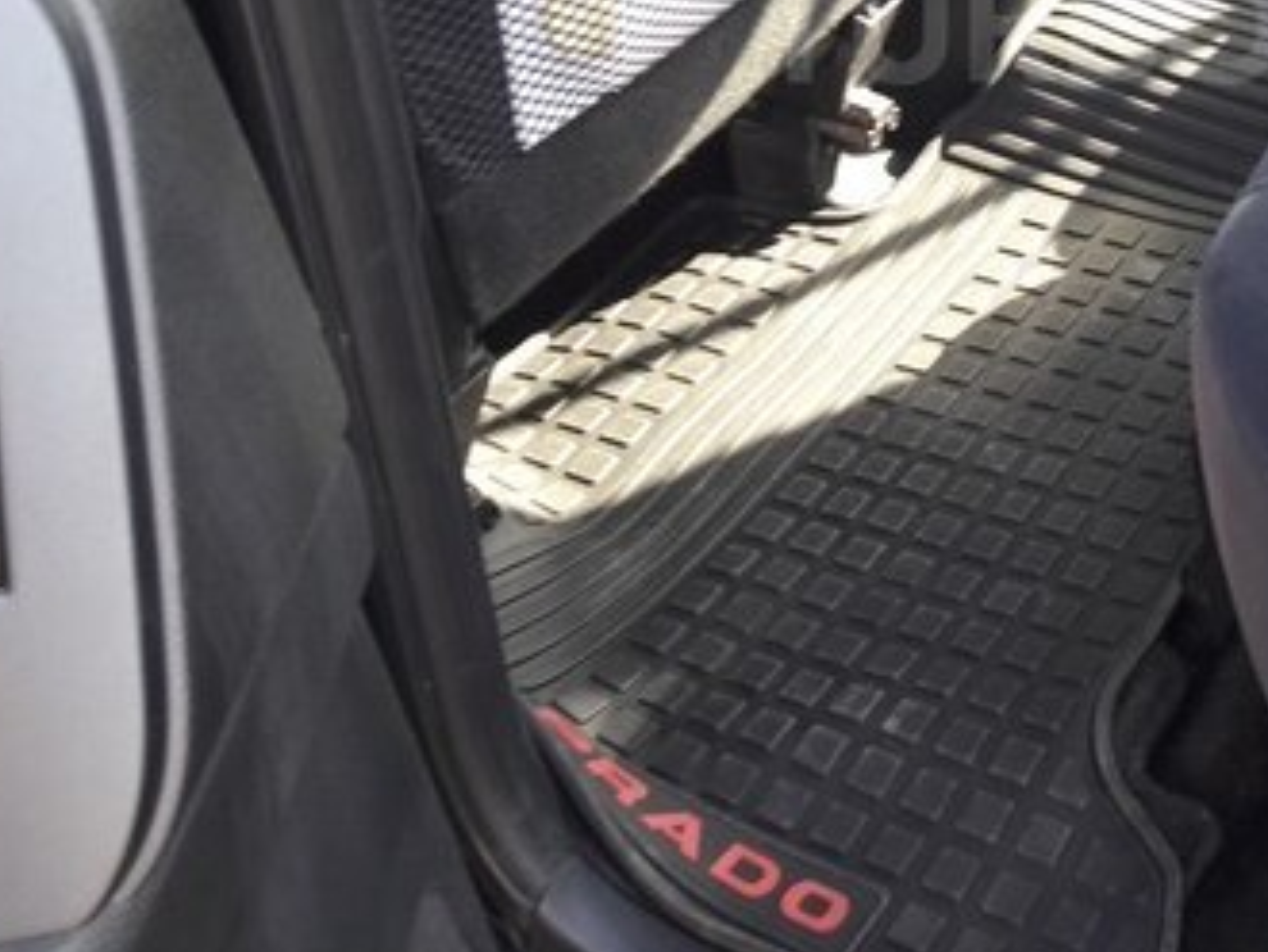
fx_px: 2053
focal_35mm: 56
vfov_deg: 25.0
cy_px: 25
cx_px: 1149
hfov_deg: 32.6
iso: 50
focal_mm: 3.7
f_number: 1.9
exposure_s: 1/50
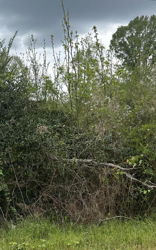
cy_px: 142
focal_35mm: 56
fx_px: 381
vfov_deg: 36.2
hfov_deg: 22.3
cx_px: 2
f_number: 1.5
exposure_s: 1/1934
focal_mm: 5.7
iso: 50
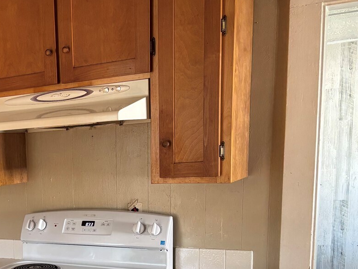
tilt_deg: -12.8
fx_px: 548
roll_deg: +3.8
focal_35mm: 53
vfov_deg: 26.2
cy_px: 263
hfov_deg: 33.2
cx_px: 1
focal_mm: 5.96
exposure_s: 1/60
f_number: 1.6
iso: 160
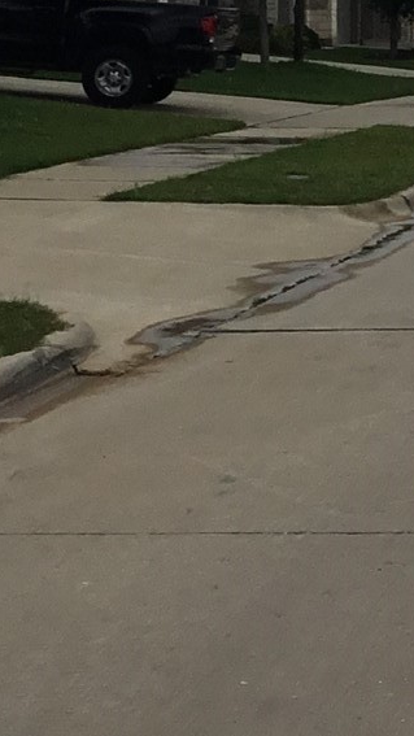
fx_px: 2381
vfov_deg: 17.4
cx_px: 640
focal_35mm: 122
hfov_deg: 9.6
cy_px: 164
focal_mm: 3.3
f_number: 2.4
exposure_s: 1/2203
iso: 25
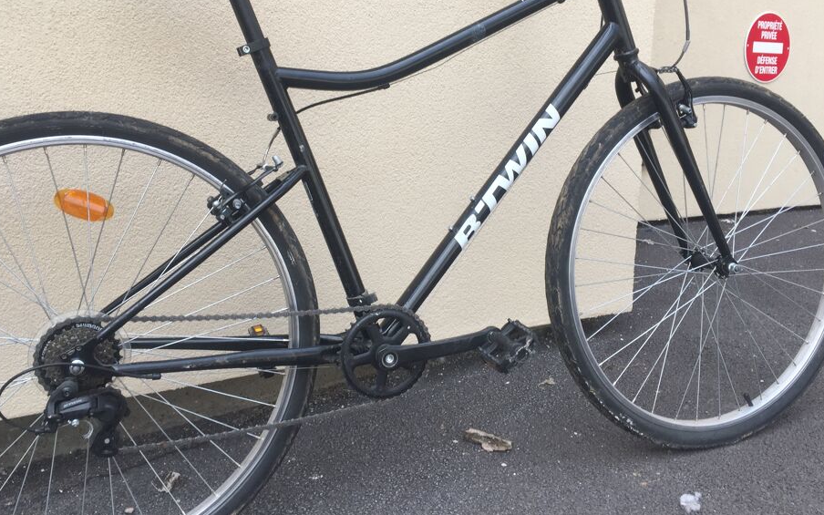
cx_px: 389
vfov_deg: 36.9
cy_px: 177
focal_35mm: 34
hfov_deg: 56.7
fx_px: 764
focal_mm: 4.15
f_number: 2.2
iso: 32
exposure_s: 1/302
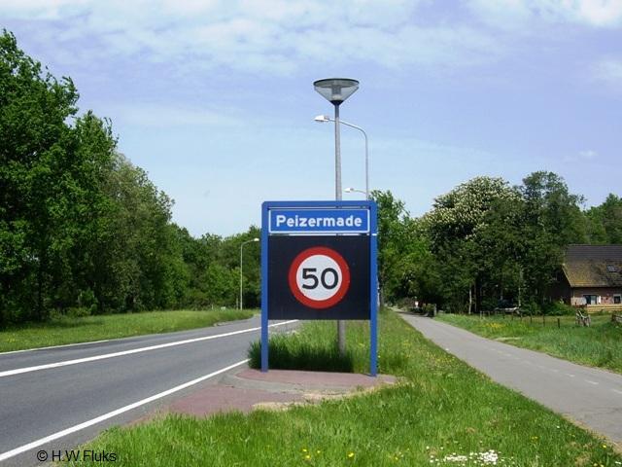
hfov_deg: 49.0
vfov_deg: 37.7
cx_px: 311
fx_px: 683
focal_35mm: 38
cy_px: 234
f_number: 8
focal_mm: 7.9
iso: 64
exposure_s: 1/125
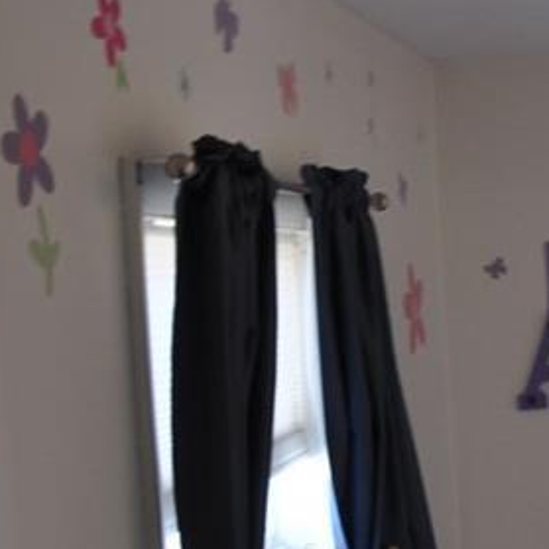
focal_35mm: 84
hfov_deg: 17.3
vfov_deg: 20.6
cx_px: 952
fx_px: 1507
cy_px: 377
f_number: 5.6
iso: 400
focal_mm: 18
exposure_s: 1/30
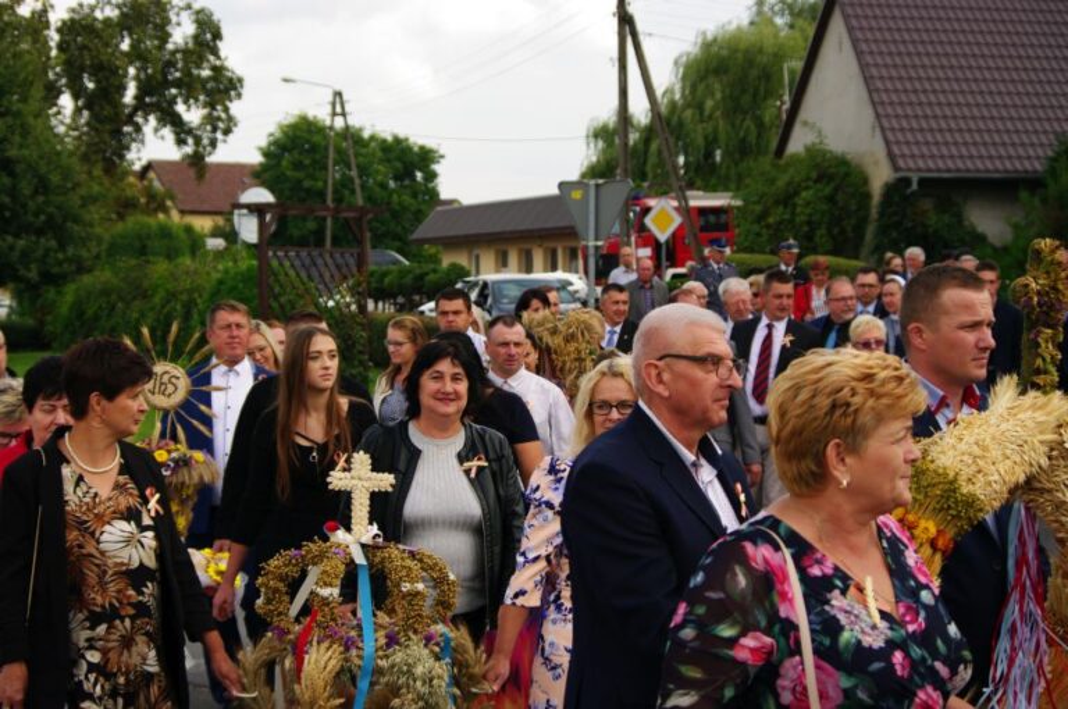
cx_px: 534
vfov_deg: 18.1
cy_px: 354
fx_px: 2222
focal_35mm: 75
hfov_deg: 27.0
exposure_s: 1/500
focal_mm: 50
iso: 280
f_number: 5.6
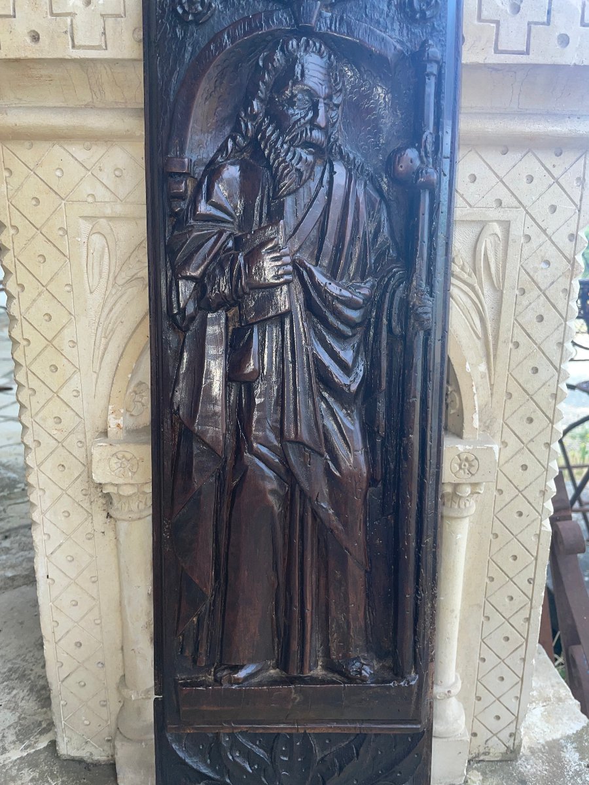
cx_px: 294
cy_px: 392
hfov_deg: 53.1
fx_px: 590
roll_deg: +1.4
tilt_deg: -15.0
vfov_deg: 67.3
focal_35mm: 26
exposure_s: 1/250
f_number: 1.6
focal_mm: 4.2
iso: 32
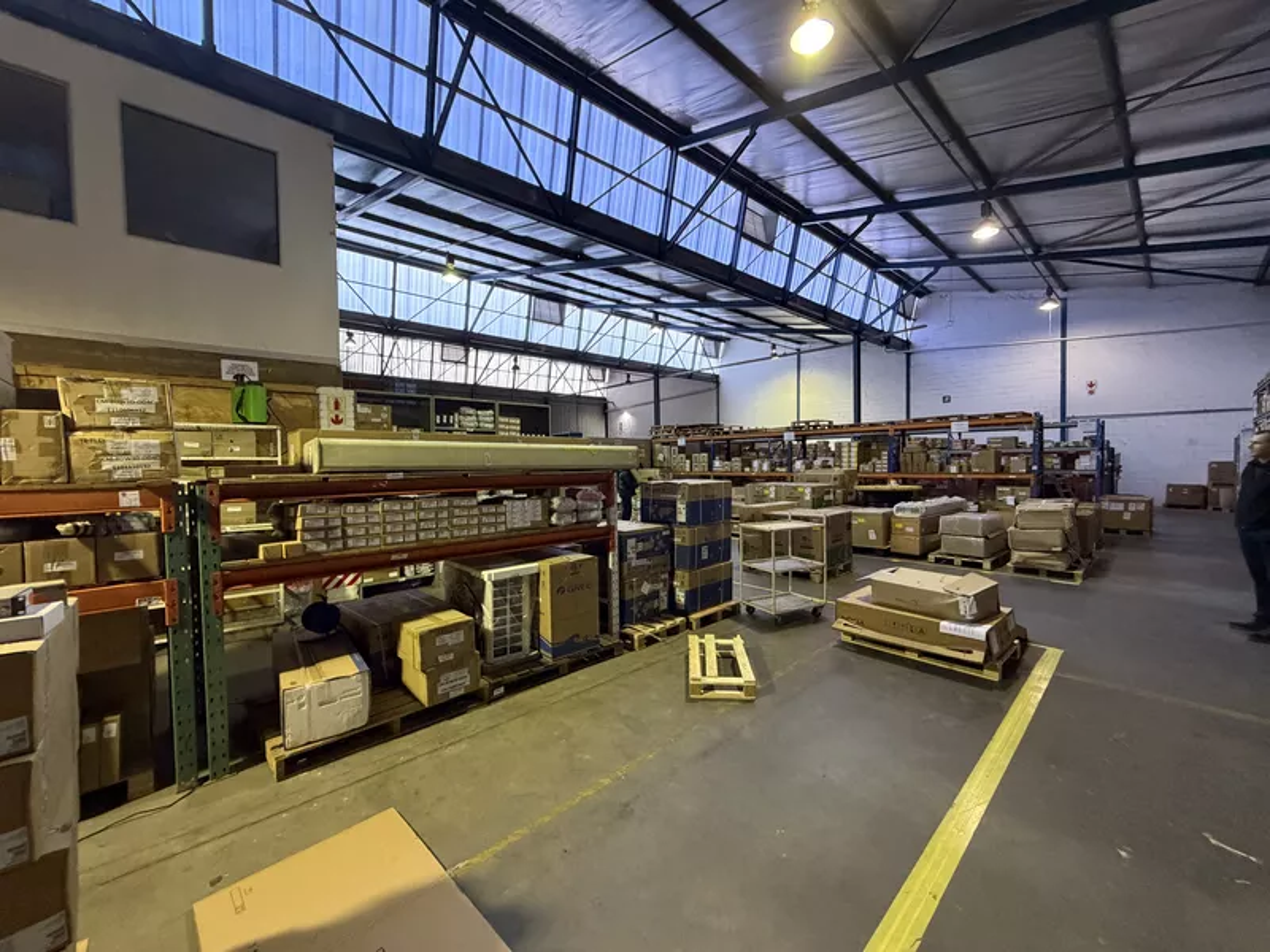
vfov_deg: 85.7
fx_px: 514
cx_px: 635
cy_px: 476
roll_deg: +0.9
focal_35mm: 14
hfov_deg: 102.1
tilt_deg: -2.4
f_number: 2.2
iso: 400
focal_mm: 2.22
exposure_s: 1/50
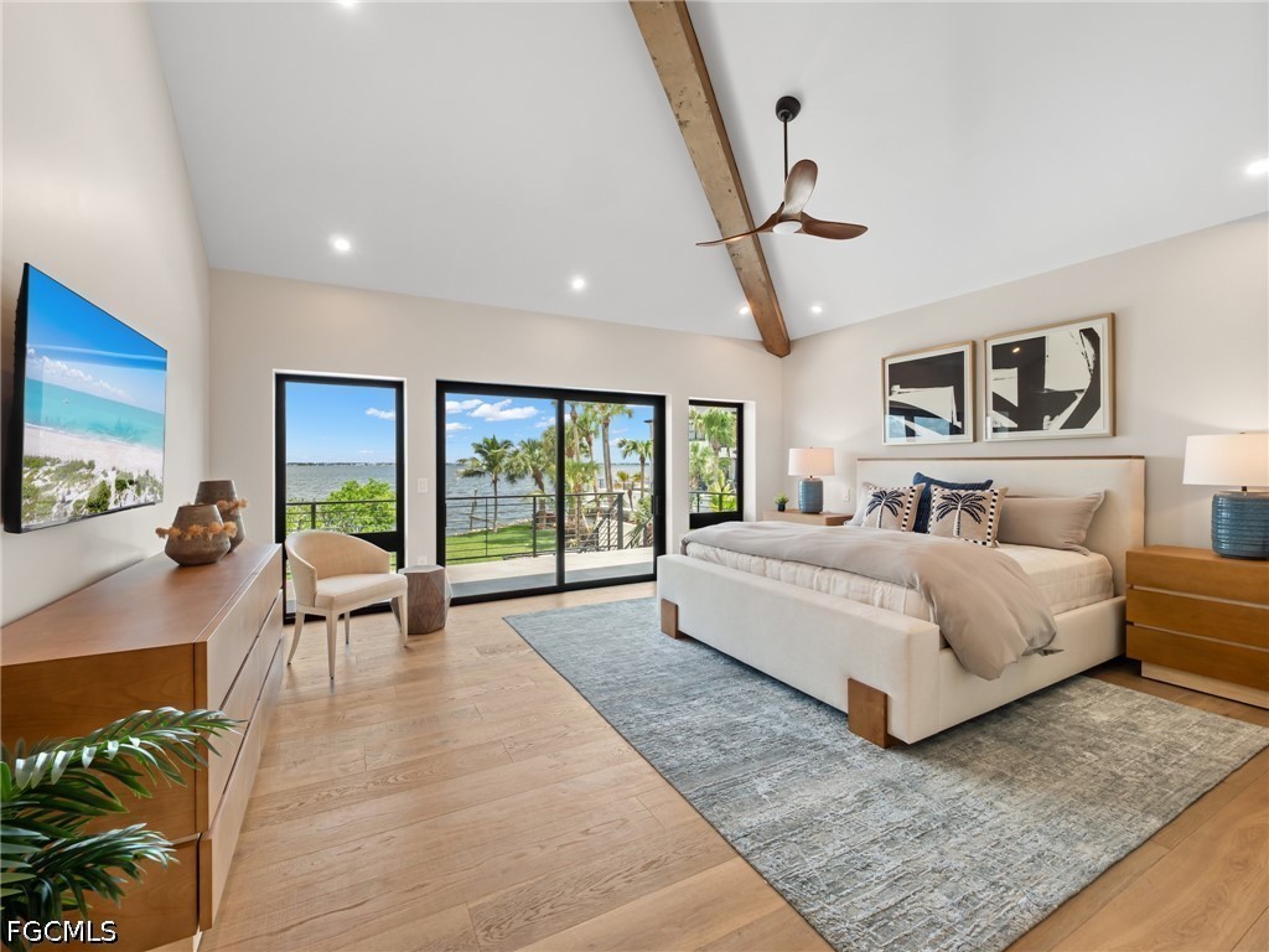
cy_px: 476
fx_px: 513
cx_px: 634
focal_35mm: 14
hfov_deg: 102.1
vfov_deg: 85.7
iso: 200
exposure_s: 1/15
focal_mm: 7
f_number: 7.1
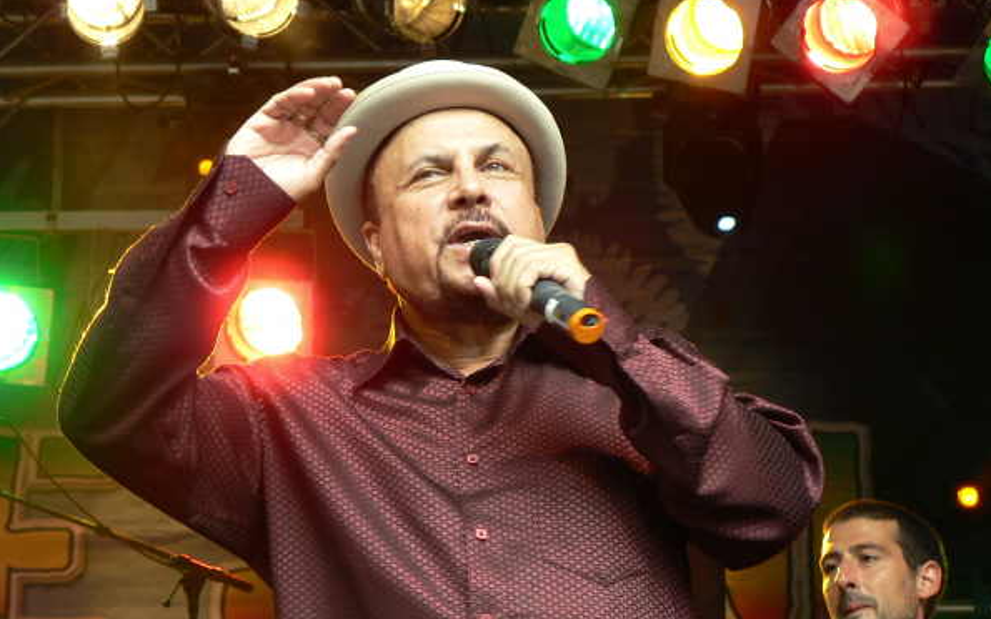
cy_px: 343
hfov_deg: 16.8
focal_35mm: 124
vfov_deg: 10.6
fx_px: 3349
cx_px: 496
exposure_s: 1/50
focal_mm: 19.9
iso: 64
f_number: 3.2
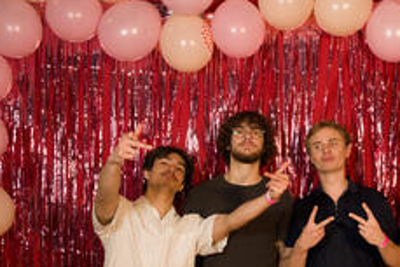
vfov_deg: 24.2
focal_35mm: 56
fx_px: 618
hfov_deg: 35.3
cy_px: 188
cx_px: 285
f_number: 4.5
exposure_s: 1/160
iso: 4000
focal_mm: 31.9
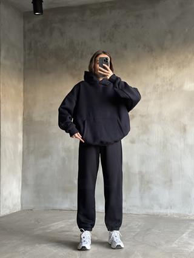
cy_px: 129
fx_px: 358
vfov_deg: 39.6
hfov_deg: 30.3
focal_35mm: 48
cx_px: 97
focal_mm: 6.86
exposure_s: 1/43
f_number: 1.78
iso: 400
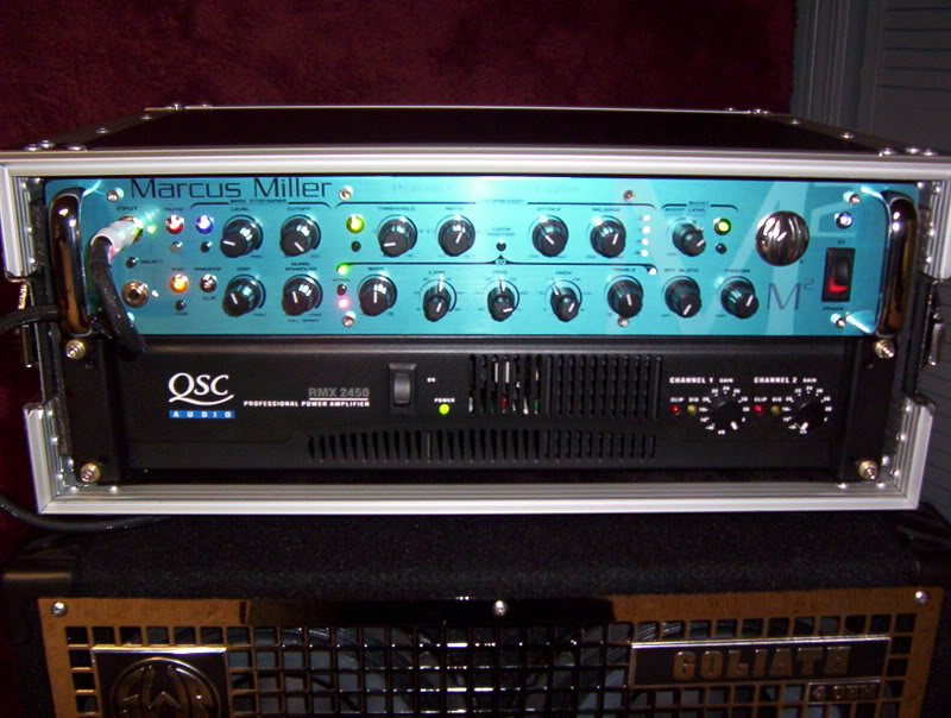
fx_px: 991
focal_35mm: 36
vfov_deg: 39.8
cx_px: 476
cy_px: 359
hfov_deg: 51.2
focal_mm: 5.54
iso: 140
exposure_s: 1/30
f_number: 2.76
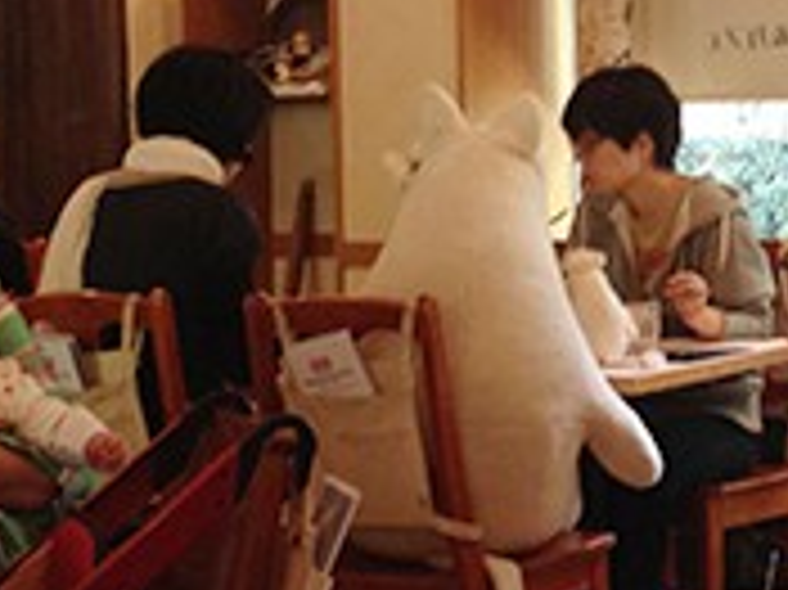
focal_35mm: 124
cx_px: 752
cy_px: 106
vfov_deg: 11.9
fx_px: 2821
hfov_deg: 15.7
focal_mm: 4.28
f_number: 2.4
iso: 100
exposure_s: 1/20
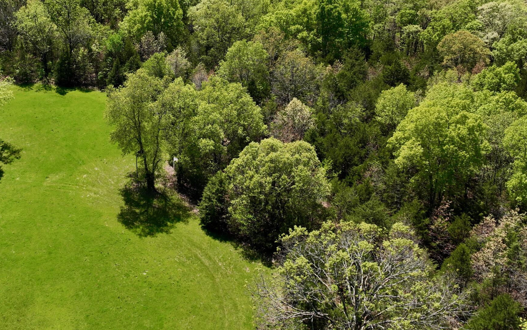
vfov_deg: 28.7
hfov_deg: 45.0
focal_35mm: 44
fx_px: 632
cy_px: 77
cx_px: 205
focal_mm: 12.29
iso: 110
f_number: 2.8
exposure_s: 1/2000
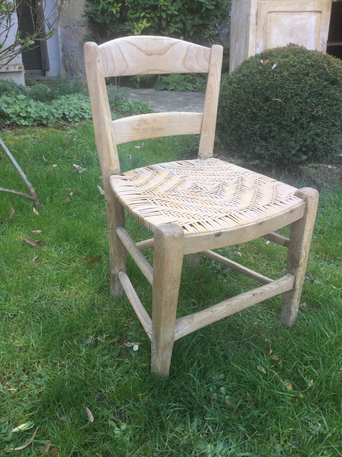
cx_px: 171
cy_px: 228
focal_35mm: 31
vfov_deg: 58.4
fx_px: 408
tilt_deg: -22.4
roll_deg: -0.2
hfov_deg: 45.4
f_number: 2.4
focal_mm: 3.3
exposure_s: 1/100
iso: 50
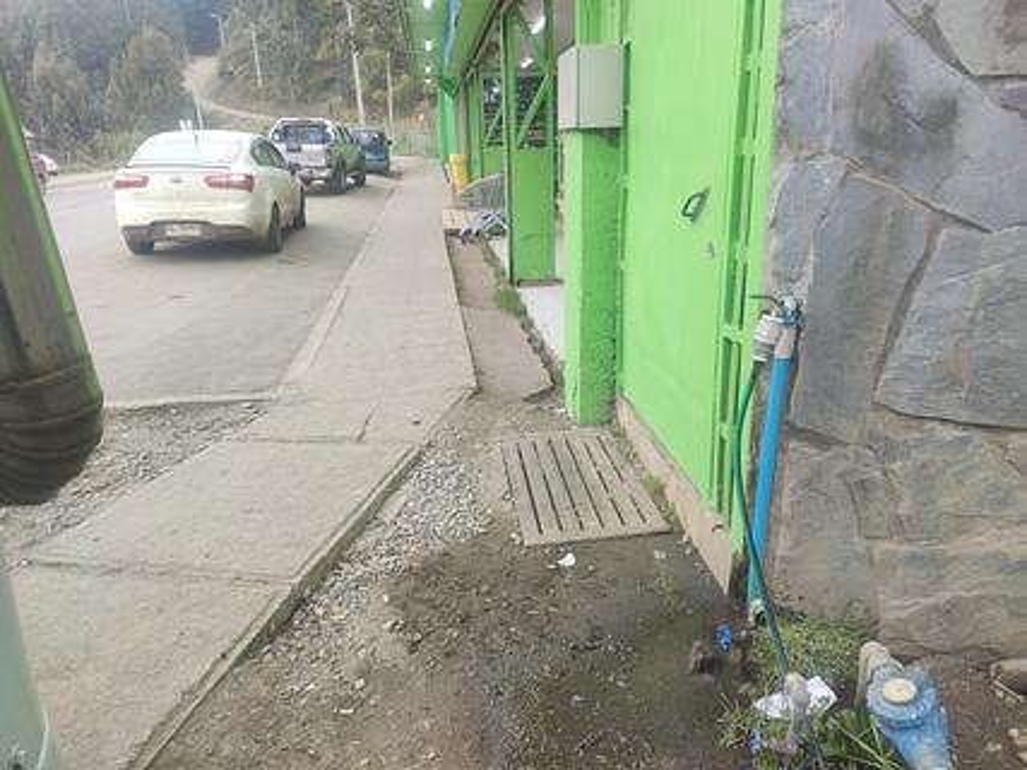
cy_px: 385
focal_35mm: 24
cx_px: 514
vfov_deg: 56.8
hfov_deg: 71.6
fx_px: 712
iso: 100
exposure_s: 1/253
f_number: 1.69
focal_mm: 6.72
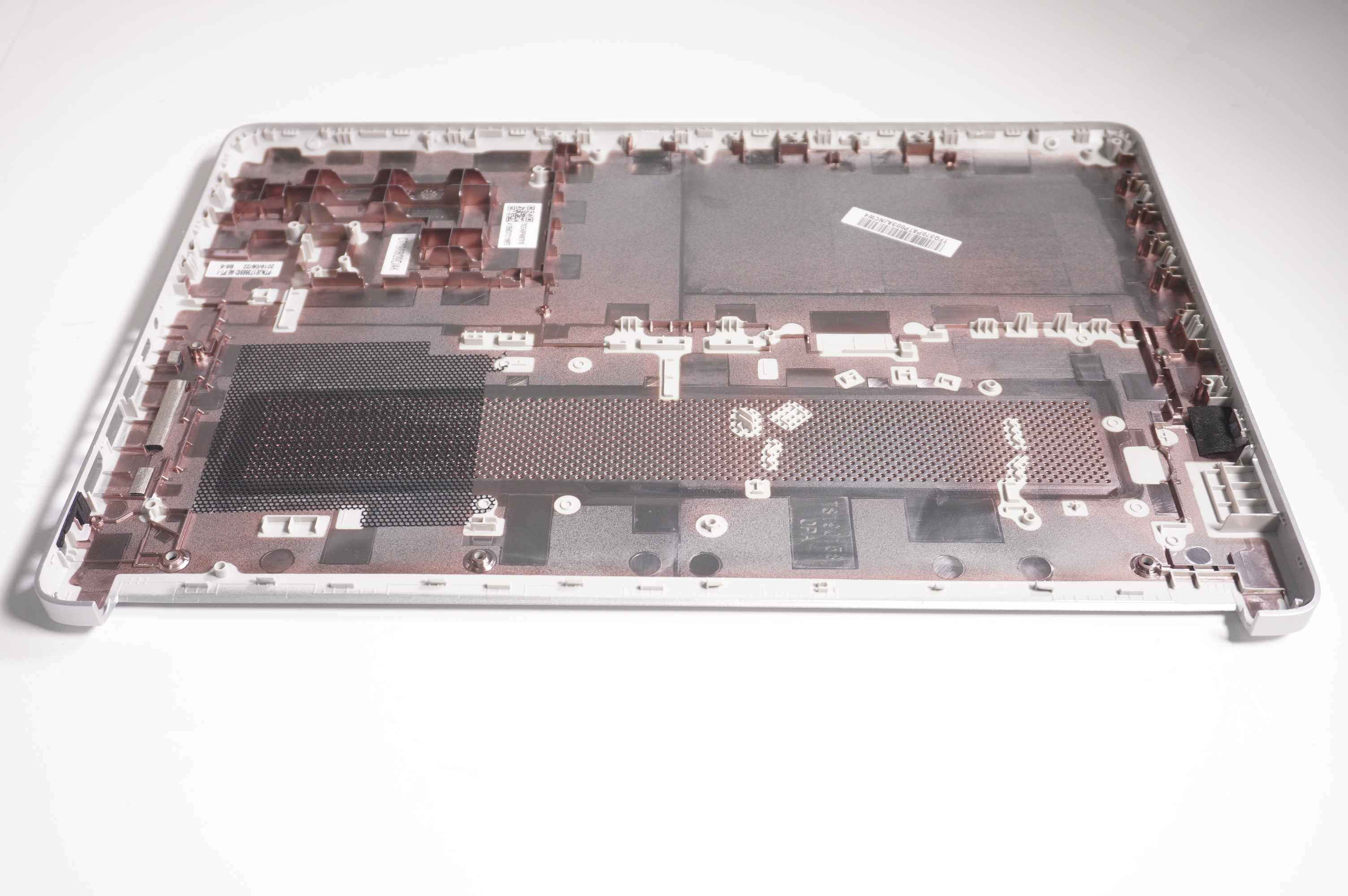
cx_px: 674
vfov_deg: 35.4
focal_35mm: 38
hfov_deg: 51.3
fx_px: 1403
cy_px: 448
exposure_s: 1/200
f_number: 5
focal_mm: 25
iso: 640
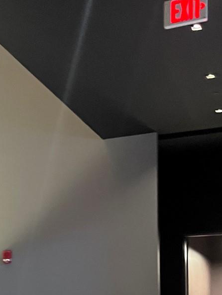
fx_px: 598
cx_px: -28
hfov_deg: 20.0
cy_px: 295
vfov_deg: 26.3
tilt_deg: +1.3
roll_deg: +2.8
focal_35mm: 70
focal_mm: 5.1
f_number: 1.6
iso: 500
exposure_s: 1/60
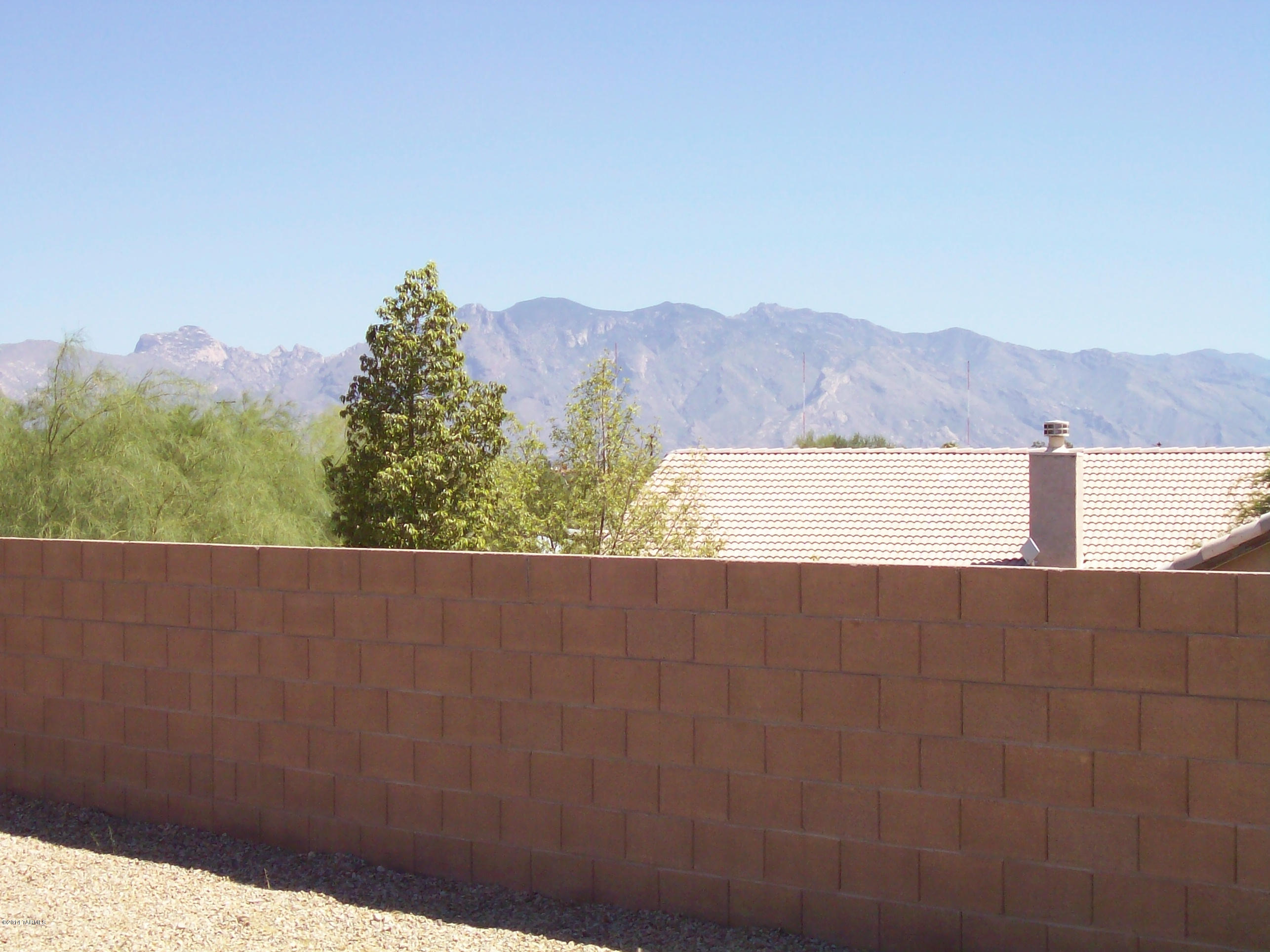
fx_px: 2568
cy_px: 476
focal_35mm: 70
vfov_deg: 21.0
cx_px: 635
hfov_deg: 27.8
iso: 80
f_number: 6.7
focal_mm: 11.6
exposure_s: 1/201
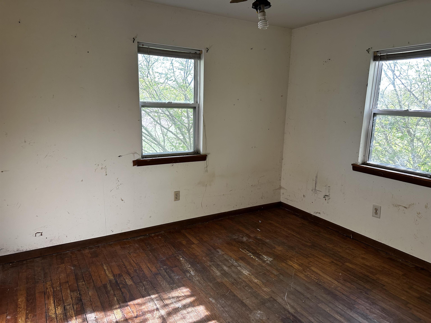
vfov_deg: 56.8
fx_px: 299
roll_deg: -1.1
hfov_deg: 71.6
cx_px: 216
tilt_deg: -7.9
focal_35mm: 24
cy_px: 162
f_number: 1.78
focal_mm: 6.86
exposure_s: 1/121
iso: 100
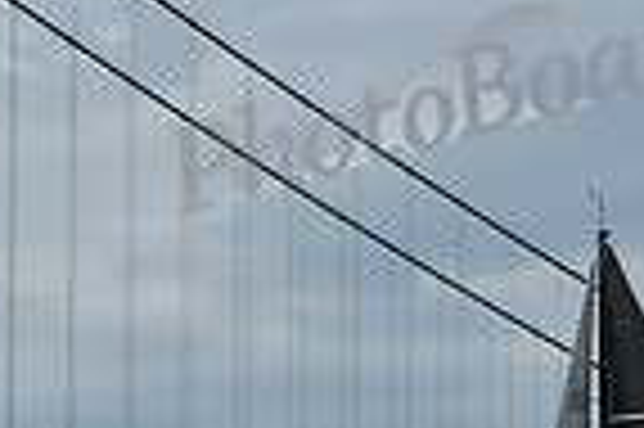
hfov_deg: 7.2
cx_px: -59
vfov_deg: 4.8
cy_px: 394
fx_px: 5075
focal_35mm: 284
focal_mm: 70
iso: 250
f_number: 6.3
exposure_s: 1/800
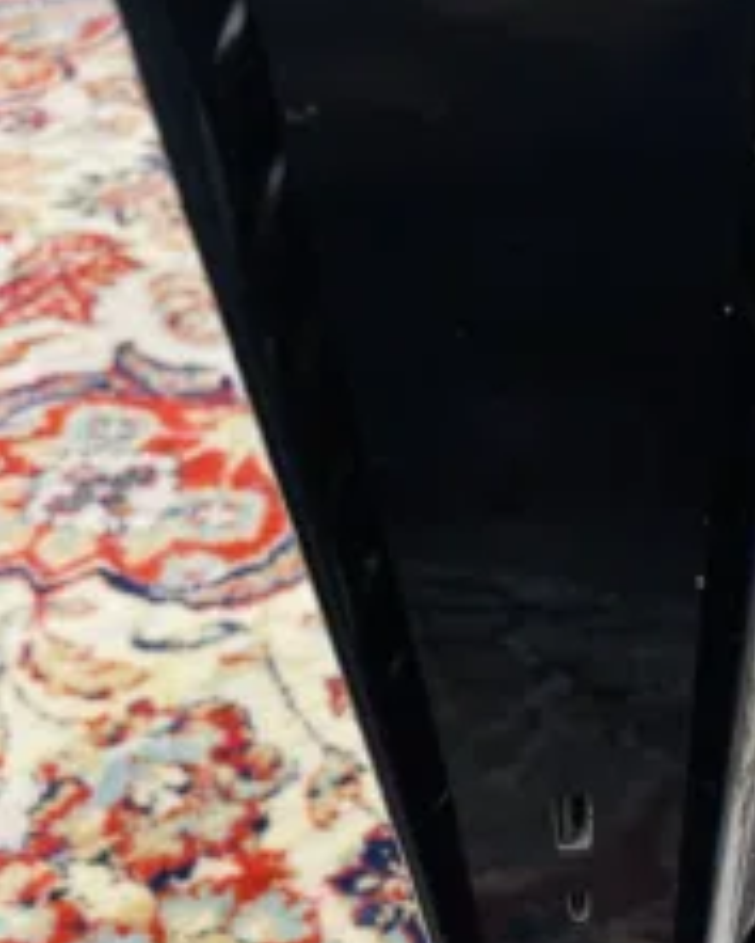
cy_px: 798
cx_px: 636
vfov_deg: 38.3
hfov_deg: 31.7
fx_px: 1284
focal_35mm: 46
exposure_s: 1/50
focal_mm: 4.2
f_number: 1.6
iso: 320
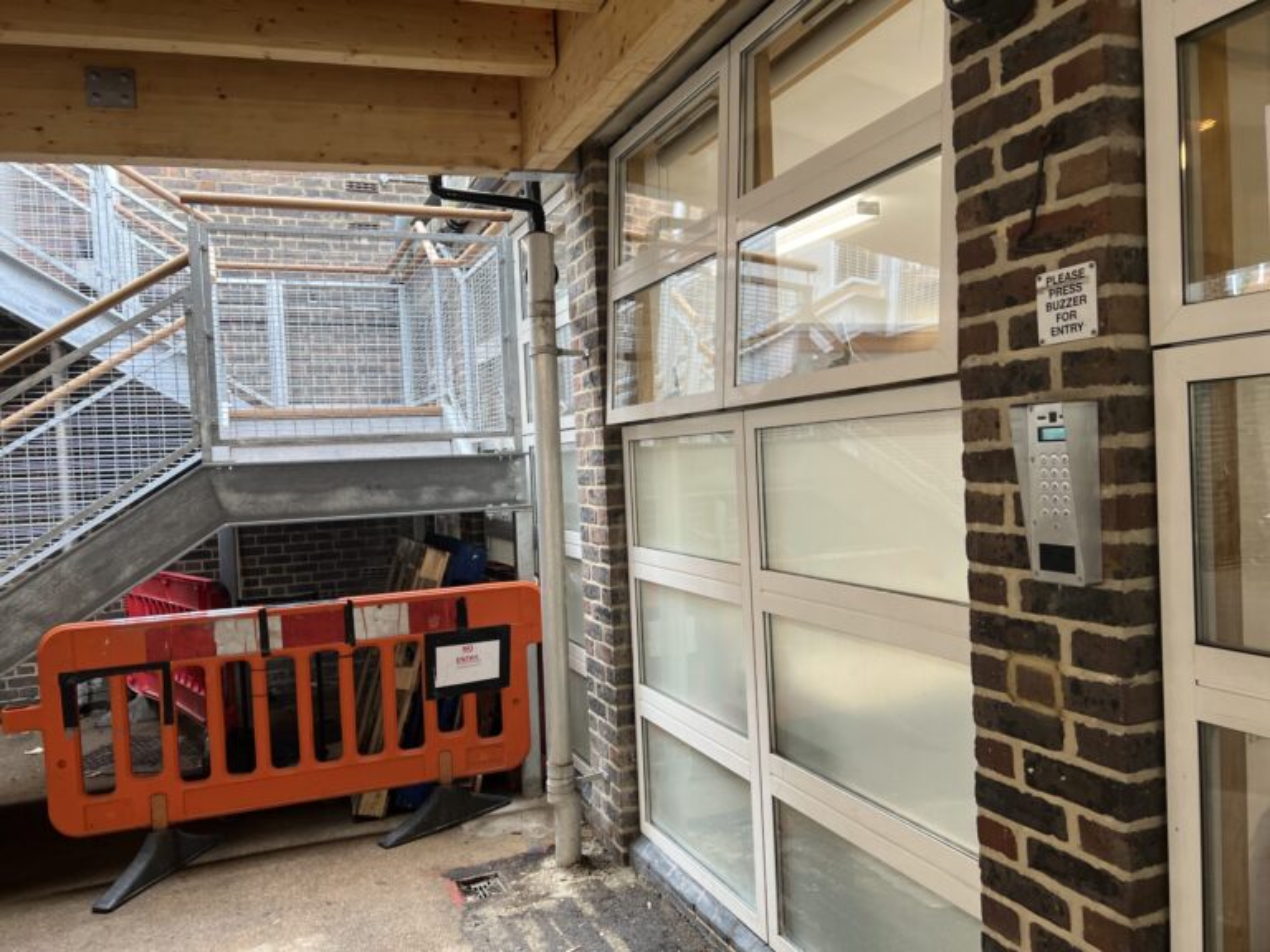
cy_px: 476
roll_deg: +0.1
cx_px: 635
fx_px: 954
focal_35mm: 26
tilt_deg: -2.4
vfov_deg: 53.1
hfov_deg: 67.3
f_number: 1.5
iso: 80
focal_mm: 5.7
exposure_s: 1/100
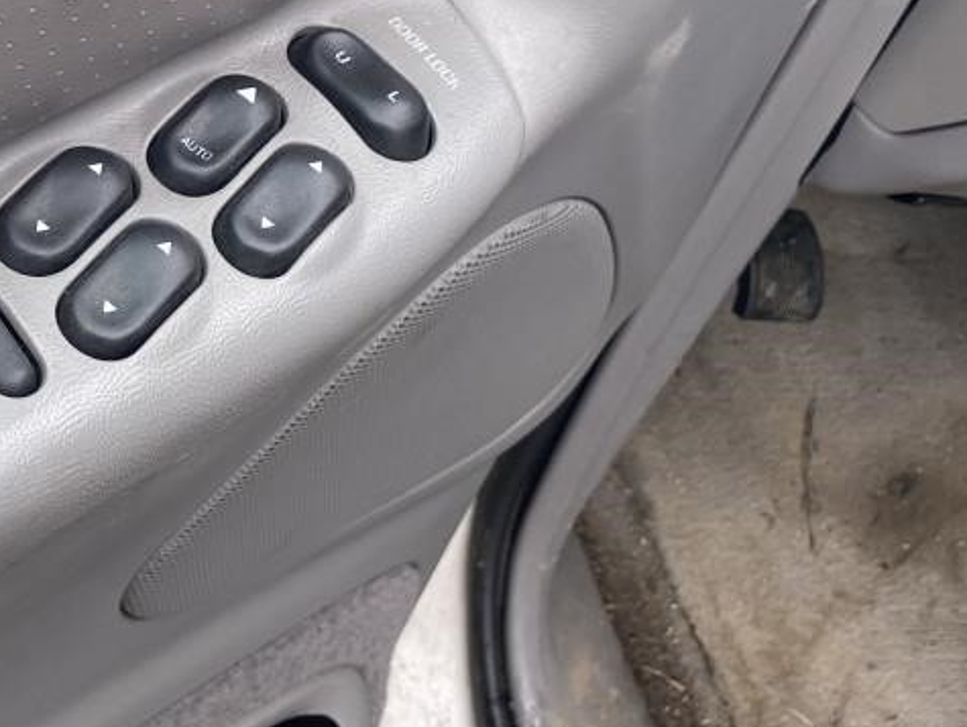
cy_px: 204
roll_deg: -17.5
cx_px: -18
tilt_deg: -41.6
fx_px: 1957
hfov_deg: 26.2
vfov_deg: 20.9
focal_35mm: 70
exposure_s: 1/269
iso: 32
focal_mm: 4.25
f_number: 1.8
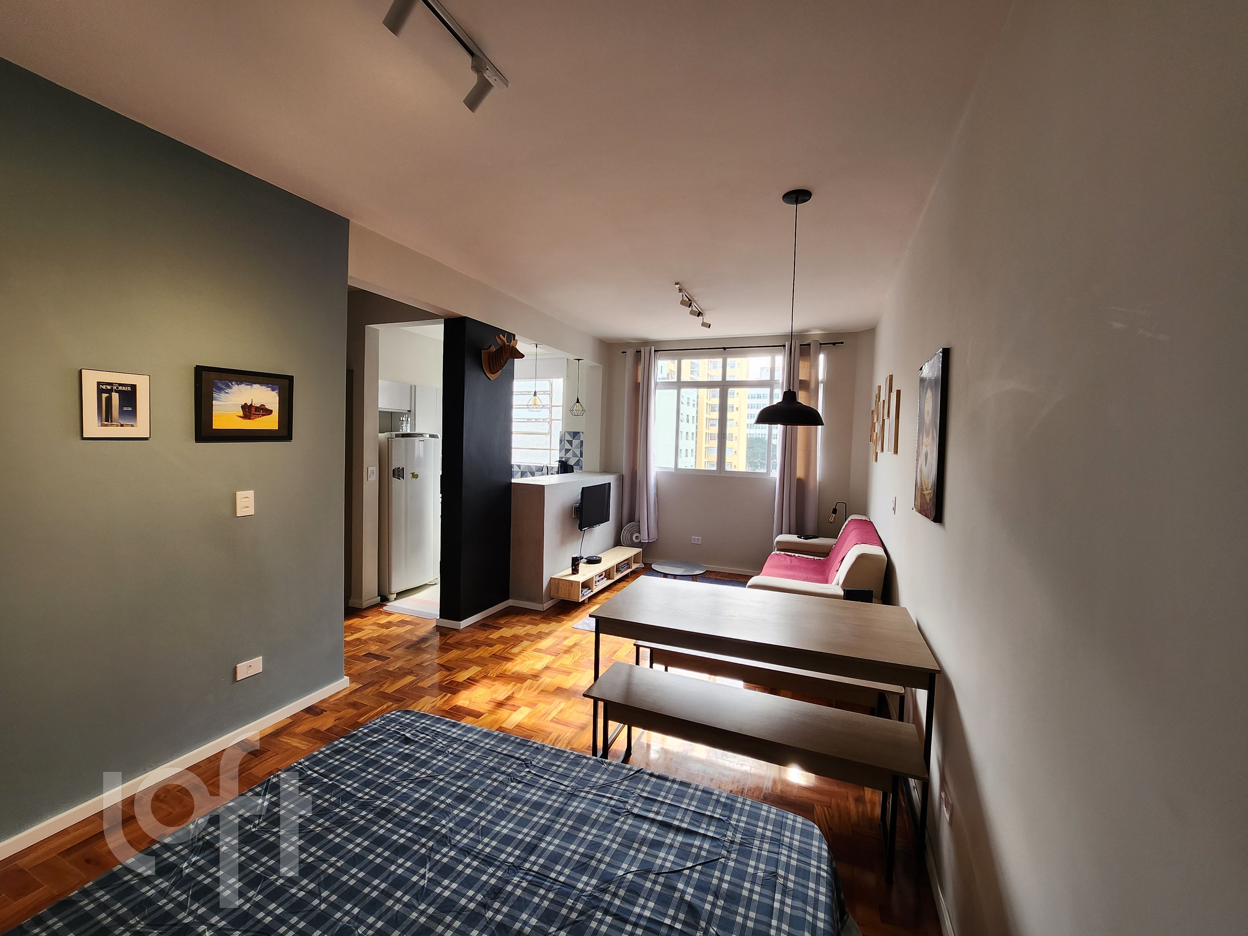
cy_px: 468
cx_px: 624
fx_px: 469
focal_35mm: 13
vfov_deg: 89.9
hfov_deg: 106.2
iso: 50
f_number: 2.2
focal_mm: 1.7
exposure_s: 1/60
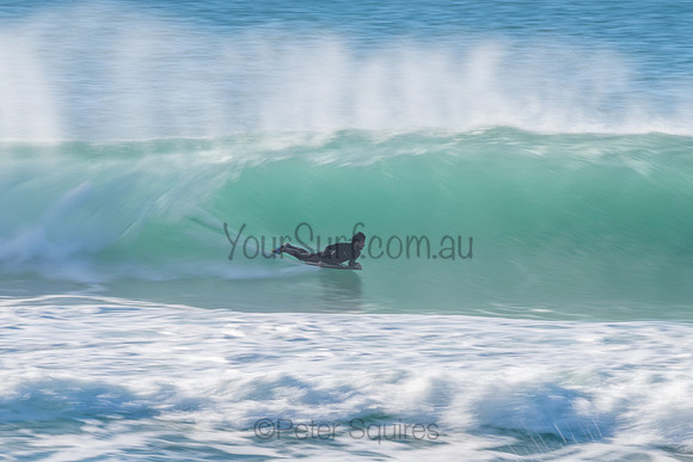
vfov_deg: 2.2
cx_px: 346
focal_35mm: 612
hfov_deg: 3.4
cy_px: 231
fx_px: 11791
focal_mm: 500
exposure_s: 1/30
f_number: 25
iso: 64
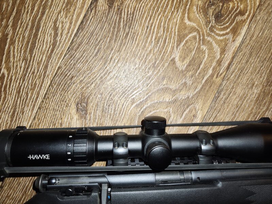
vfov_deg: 58.9
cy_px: 102
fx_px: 181
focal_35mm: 23
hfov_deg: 73.9
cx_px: 136
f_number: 1.7
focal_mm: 6.07
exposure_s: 1/50
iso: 640
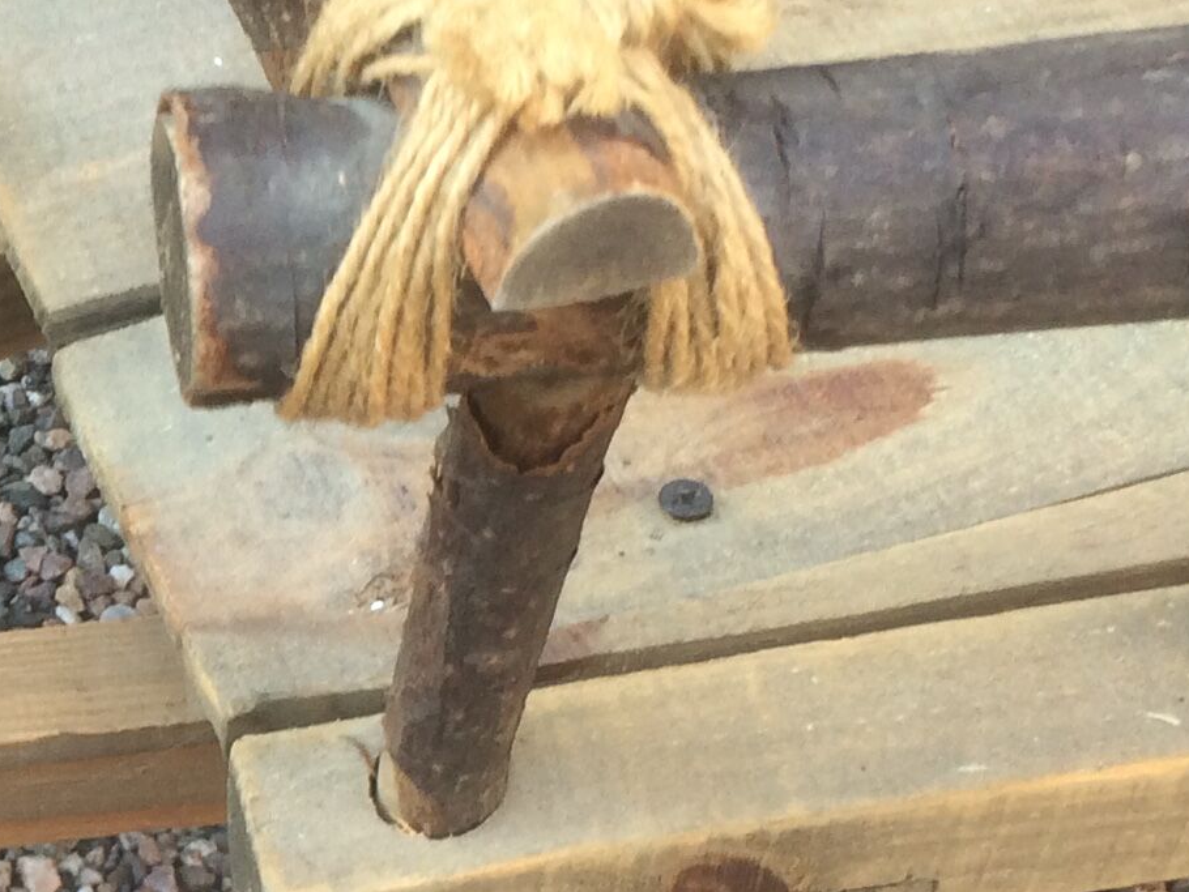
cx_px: -111
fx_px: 3573
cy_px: 592
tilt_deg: -45.2
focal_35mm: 104
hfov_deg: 18.2
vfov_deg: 14.2
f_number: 2.2
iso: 50
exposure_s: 1/50
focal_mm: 4.15
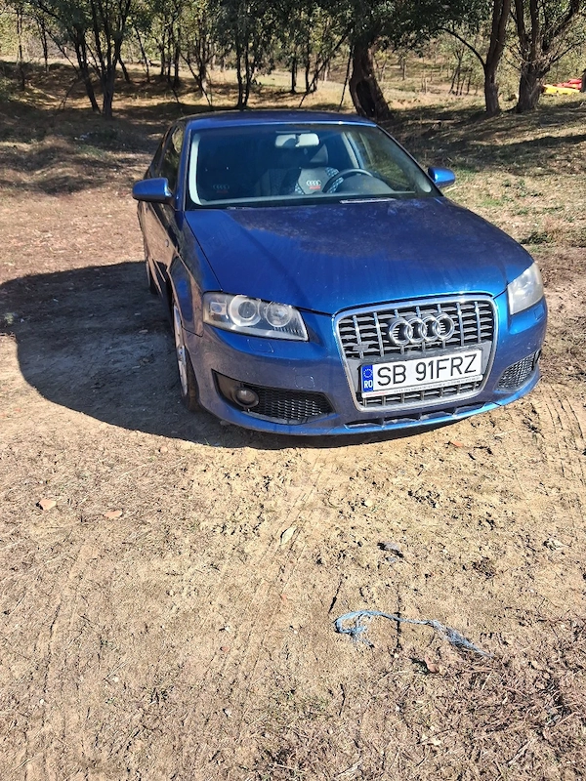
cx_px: 293
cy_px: 390
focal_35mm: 27
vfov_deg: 65.3
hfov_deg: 51.4
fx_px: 609
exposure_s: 1/270
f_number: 1.8
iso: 20
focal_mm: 4
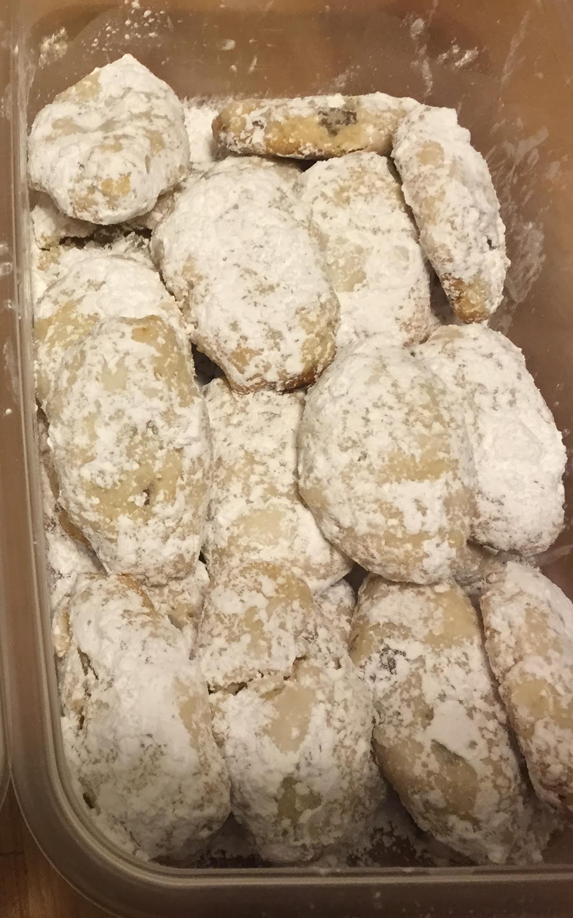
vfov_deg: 40.3
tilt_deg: -64.3
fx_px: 1250
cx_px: -10
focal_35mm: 50
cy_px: 439
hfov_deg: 24.6
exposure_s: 1/30
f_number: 2.2
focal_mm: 4.15
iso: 100
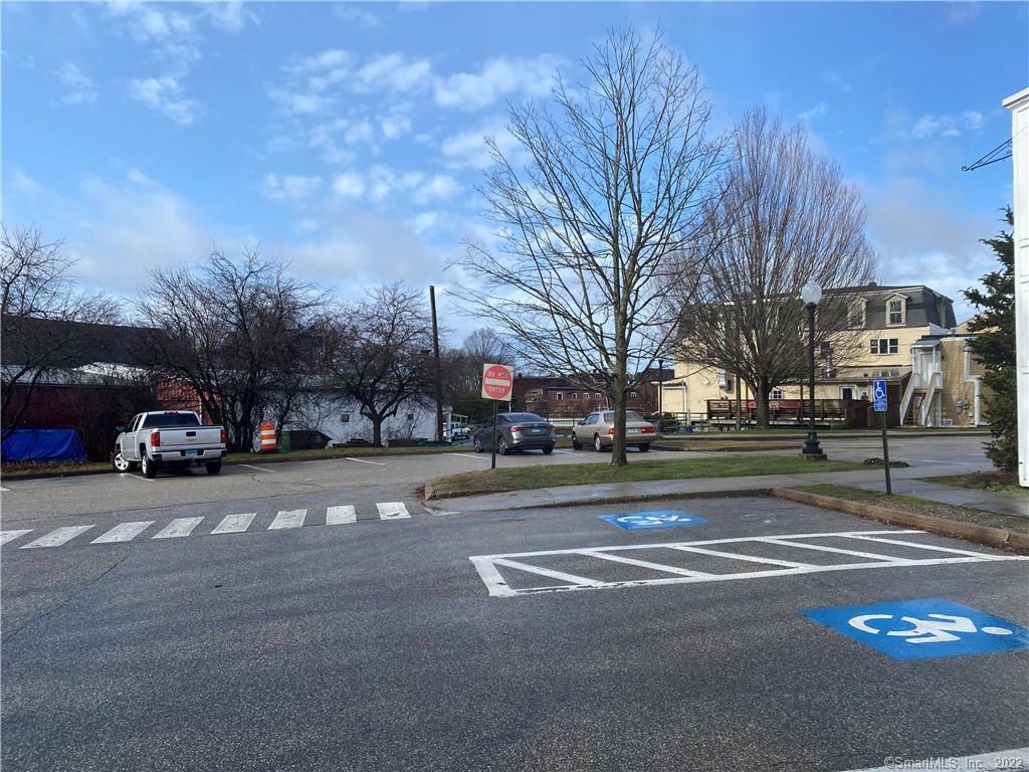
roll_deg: -2.1
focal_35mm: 26
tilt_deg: +3.2
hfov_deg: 67.3
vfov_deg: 53.1
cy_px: 386
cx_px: 514
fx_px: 773
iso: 32
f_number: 1.8
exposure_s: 1/1701
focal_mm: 4.25
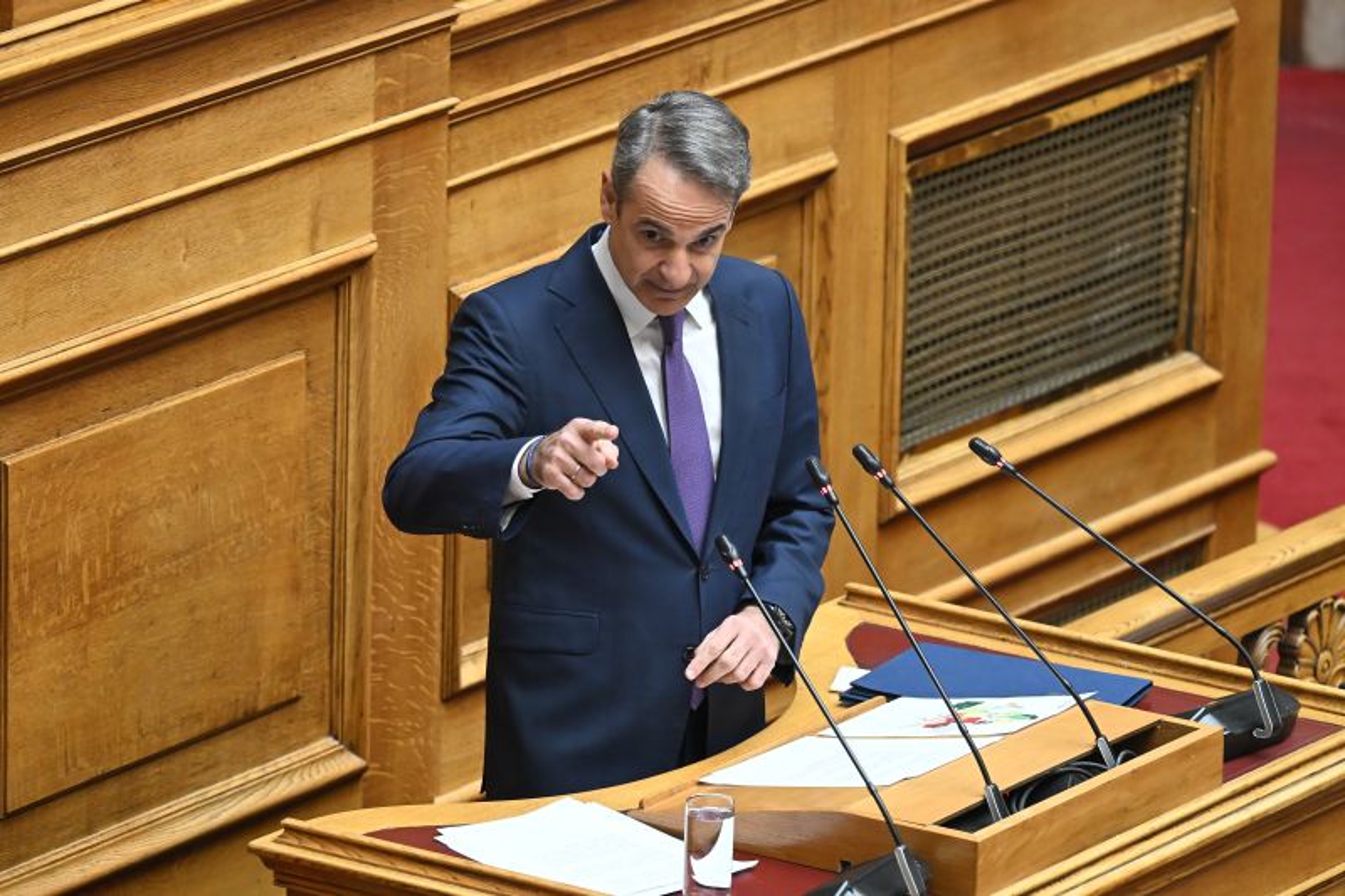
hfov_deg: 6.4
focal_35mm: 320
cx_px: 672
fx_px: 11952
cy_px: 448
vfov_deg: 4.3
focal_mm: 320
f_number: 6
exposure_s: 1/250
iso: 4500
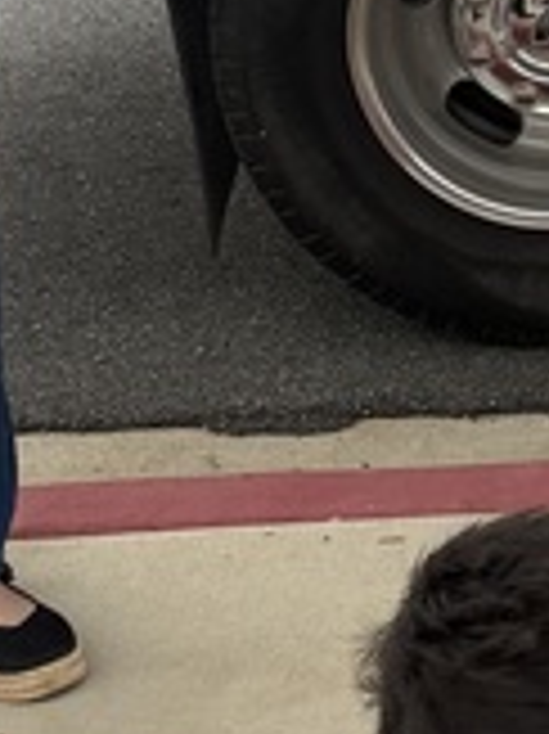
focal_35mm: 151
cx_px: 986
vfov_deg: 13.0
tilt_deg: -18.9
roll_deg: -0.7
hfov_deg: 9.4
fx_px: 3197
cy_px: 72
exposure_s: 1/683
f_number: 1.78
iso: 80
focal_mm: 6.76
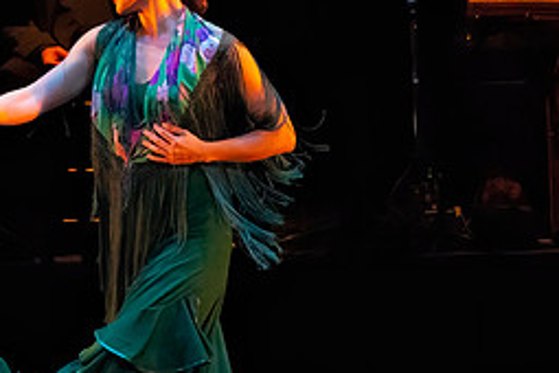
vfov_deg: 1.5
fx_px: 14300
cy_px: 157
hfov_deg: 2.2
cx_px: 196
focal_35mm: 921
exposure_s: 1/400
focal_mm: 355
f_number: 10
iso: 25600
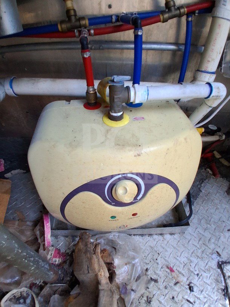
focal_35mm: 17
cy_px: 154
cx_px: 115
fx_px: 151
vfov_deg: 91.0
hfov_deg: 74.7
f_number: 2.2
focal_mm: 1.4
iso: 200
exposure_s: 1/40
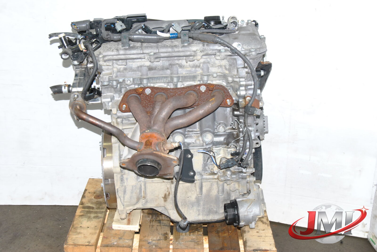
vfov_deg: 21.6
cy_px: 126
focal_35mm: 63
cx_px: 188
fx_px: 661
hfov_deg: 31.9
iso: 800
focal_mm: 42
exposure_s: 1/200
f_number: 10
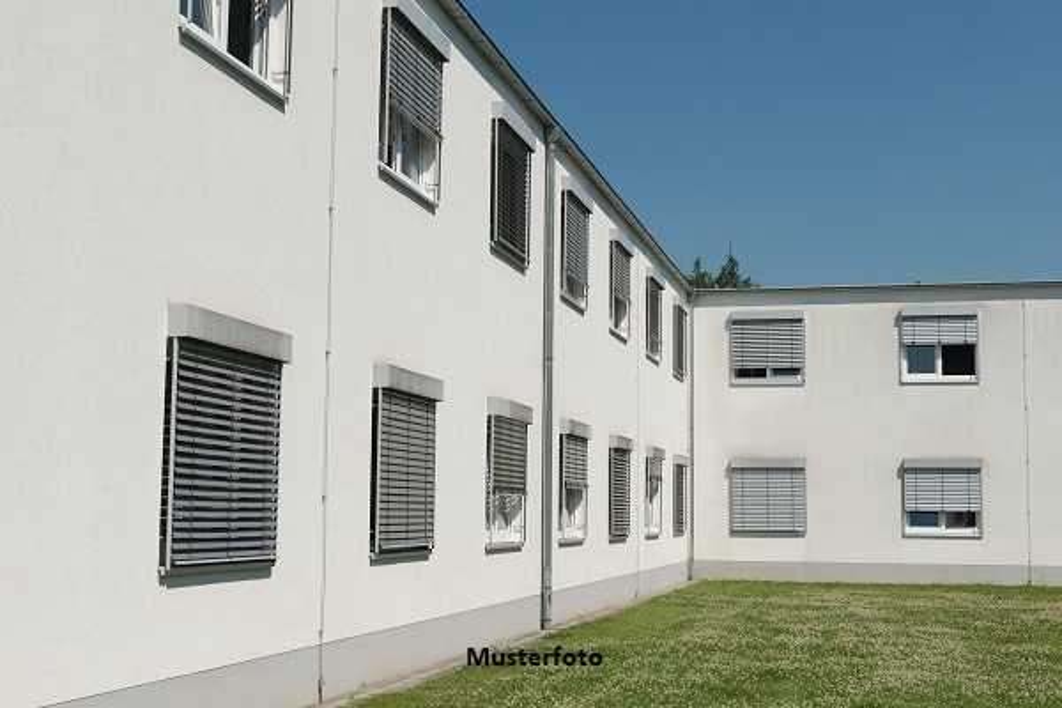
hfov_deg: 41.1
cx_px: 531
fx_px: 1416
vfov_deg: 28.1
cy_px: 354
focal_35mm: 48
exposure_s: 1/2000
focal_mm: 48
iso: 200
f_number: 8
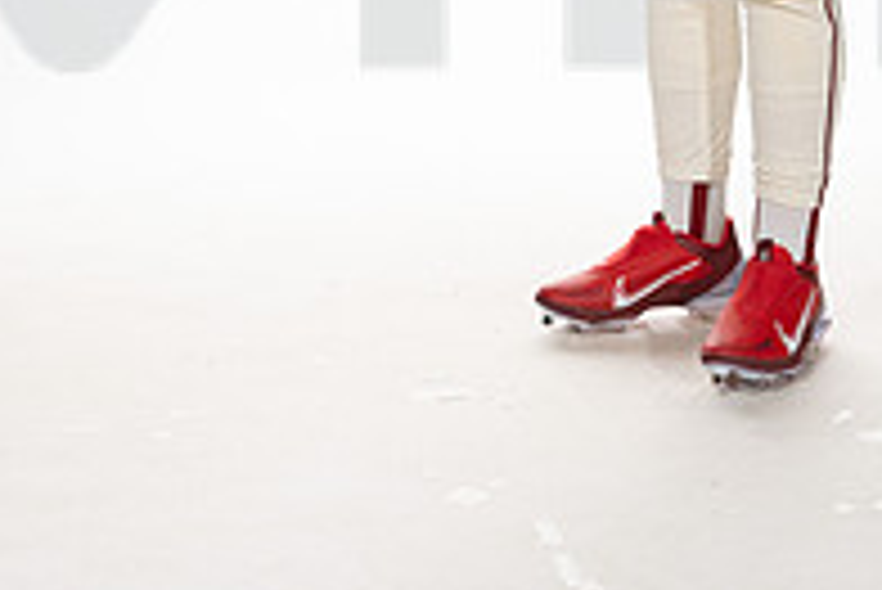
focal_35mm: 117
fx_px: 2869
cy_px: -383
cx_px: 522
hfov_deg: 17.5
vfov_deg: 11.1
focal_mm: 51
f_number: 6.3
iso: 400
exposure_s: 1/250
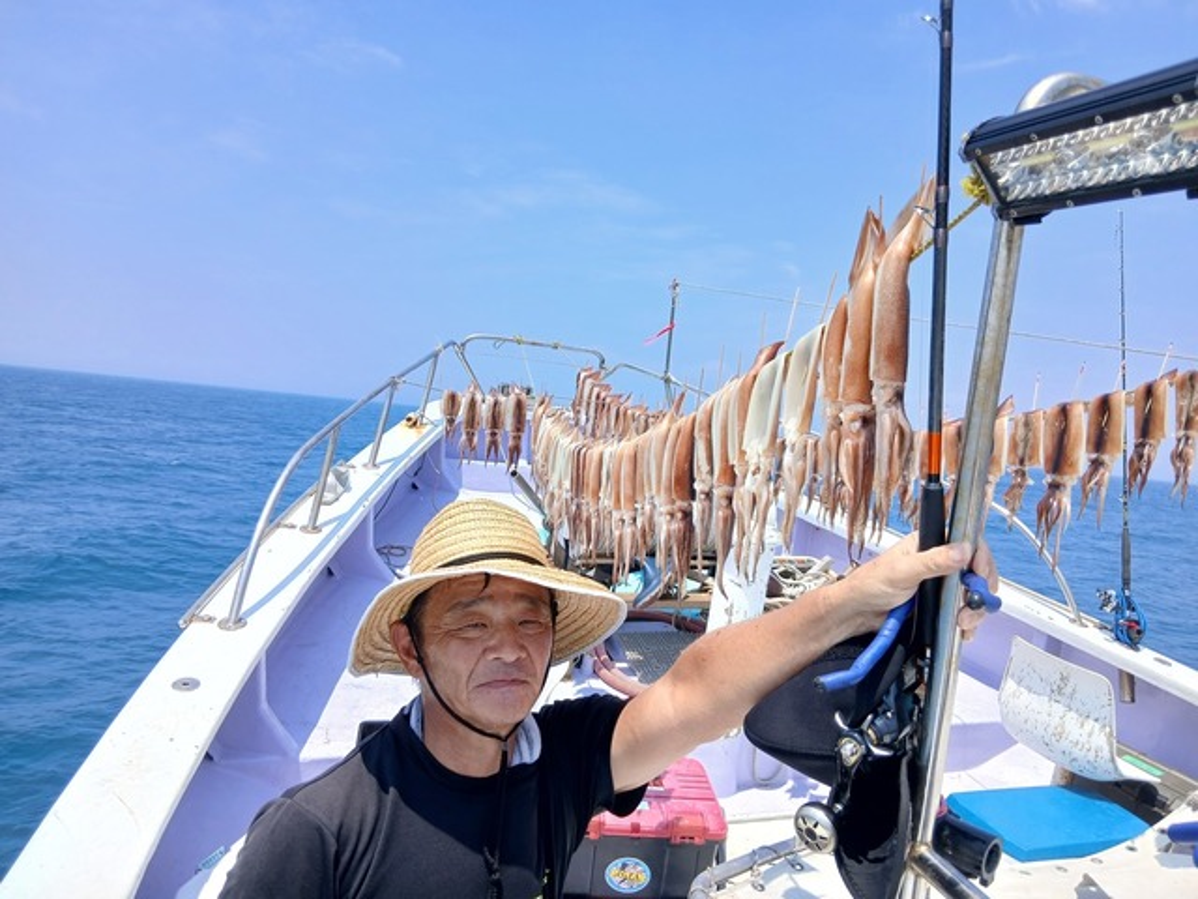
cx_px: 599
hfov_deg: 67.3
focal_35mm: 26
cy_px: 450
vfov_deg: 53.1
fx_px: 900
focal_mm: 3.86
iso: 20
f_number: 1.8
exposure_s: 1/349
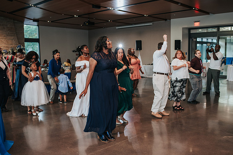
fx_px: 241
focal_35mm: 37
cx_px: 124
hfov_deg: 51.5
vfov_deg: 35.7
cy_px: 83
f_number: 2.8
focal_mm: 35
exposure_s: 1/160
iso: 900
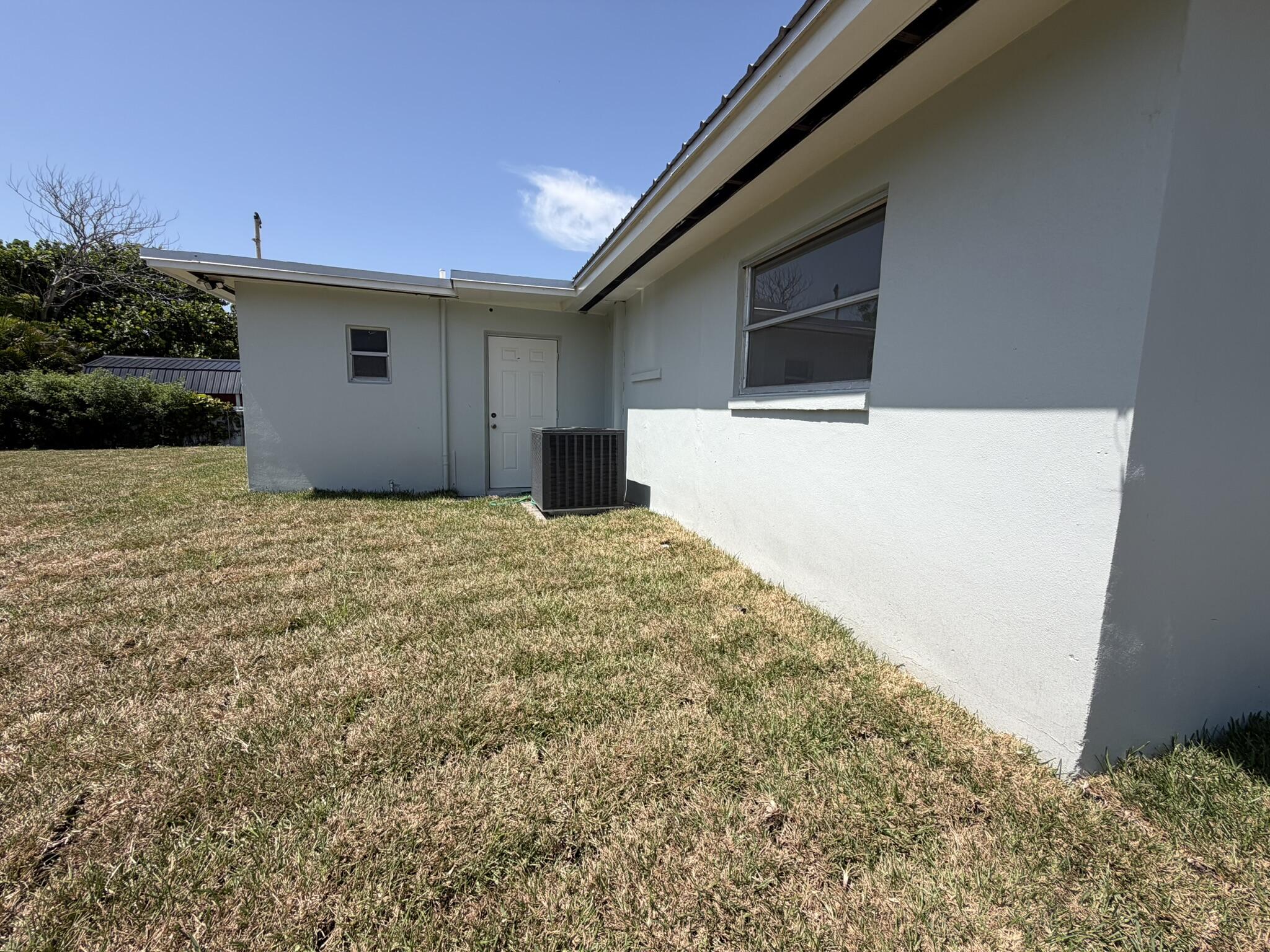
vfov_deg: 85.7
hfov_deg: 102.1
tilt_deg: -8.0
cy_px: 476
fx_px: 514
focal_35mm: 14
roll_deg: -1.1
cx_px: 635
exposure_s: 1/853
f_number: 2.2
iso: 20
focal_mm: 2.22
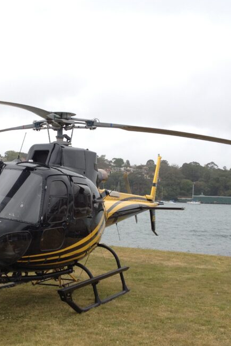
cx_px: 60
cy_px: 188
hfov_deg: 23.6
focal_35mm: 57
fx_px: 549
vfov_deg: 35.0
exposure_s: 1/673
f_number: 2.4
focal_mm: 4.28
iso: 64
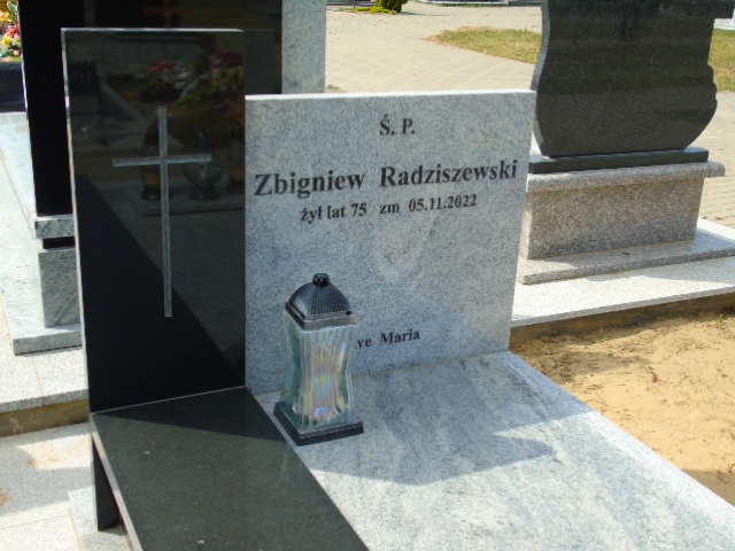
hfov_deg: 46.8
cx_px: 368
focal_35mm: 40
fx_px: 849
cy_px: 276
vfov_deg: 36.0
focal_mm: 7.1
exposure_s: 1/640
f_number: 3.9
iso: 80
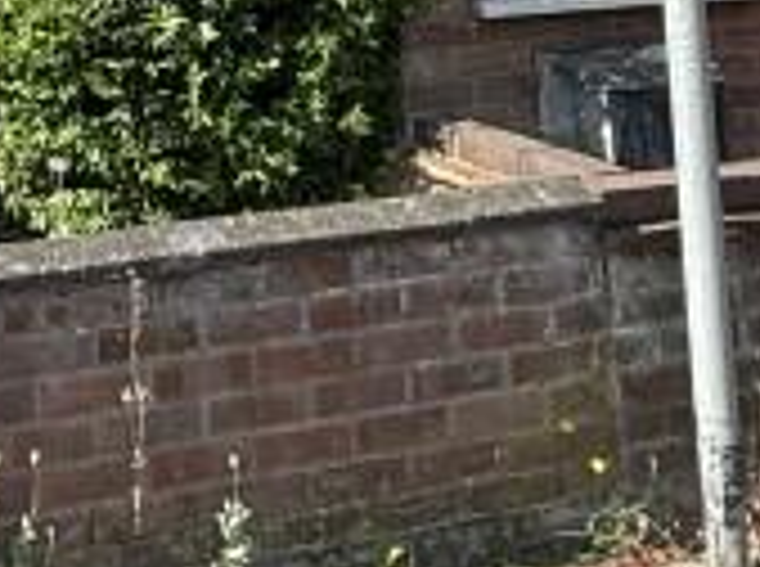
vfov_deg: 14.6
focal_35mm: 85
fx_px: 1862
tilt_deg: +10.4
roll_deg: +1.1
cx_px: -211
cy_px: -536
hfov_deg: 21.1
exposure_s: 1/779
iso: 50
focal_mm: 2.22
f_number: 2.2
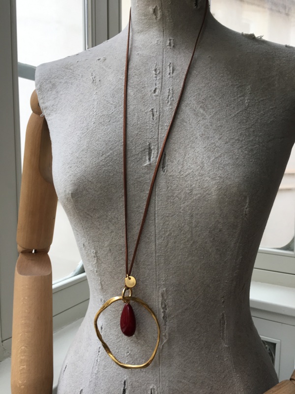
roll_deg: -0.8
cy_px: 197
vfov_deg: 61.7
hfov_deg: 48.2
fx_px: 330
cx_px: 148
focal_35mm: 29
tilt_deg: -4.3
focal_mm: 4.15
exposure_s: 1/100
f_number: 2.2
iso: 32
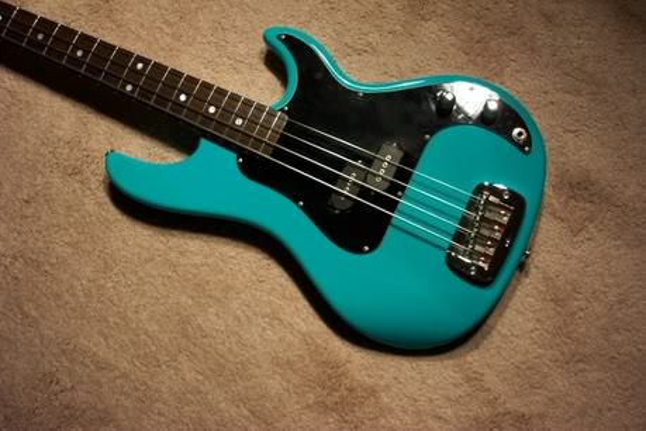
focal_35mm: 35
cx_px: 323
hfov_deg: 54.4
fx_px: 628
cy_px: 216
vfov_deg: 37.9
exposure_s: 1/90
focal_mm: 7.5
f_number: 2.8
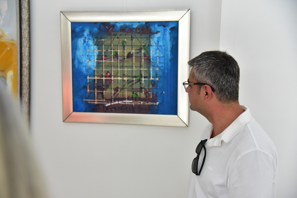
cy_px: 99
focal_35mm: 55
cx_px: 148
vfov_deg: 24.6
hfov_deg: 36.2
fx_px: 454
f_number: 4
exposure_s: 1/1600
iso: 3200
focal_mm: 55
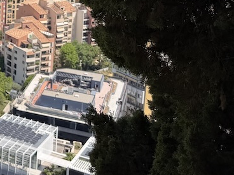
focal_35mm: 87
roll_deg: +0.8
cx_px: -173
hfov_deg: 18.3
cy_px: -47
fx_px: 588
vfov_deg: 16.2
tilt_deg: -10.5
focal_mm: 6.76
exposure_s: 1/3584
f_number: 1.78
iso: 80
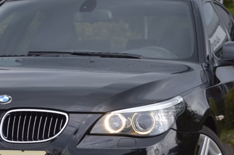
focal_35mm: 252
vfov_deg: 5.4
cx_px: 69
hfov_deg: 8.2
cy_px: 127
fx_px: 1636
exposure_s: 1/160
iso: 100
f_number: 6.3
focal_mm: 85
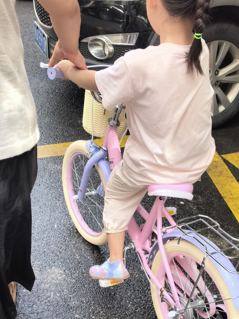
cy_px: 268
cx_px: 135
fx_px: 396
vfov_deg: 41.4
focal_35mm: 43
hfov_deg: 33.6
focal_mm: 5.75
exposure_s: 1/1616
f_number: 2
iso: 100
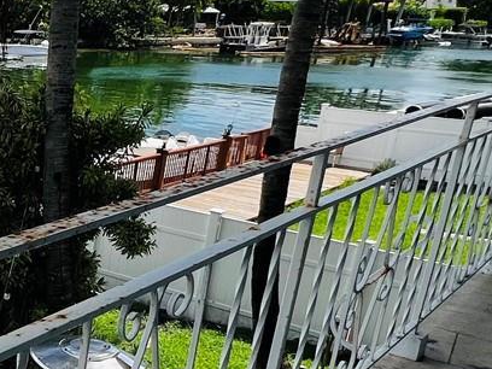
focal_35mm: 51
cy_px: 254
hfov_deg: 28.8
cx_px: -183
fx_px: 725
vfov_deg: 28.3
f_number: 1.8
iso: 32
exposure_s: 1/1468
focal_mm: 1.57
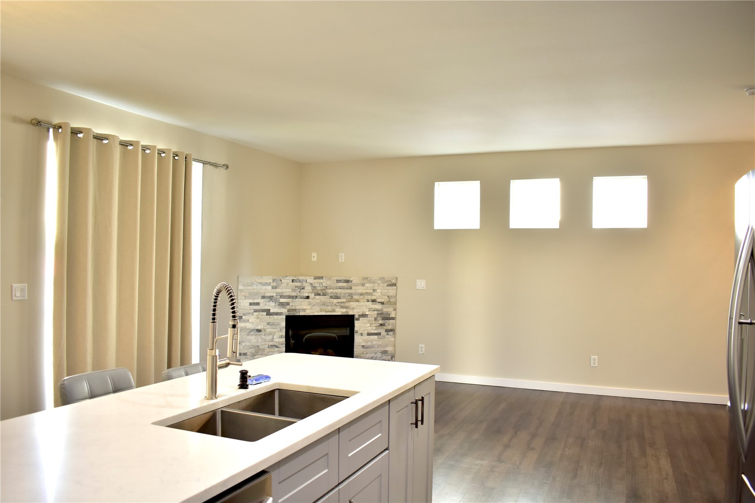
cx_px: 378
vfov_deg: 47.9
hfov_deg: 67.4
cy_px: 252
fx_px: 566
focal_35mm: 27
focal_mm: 18
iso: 500
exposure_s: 1/40
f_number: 3.5
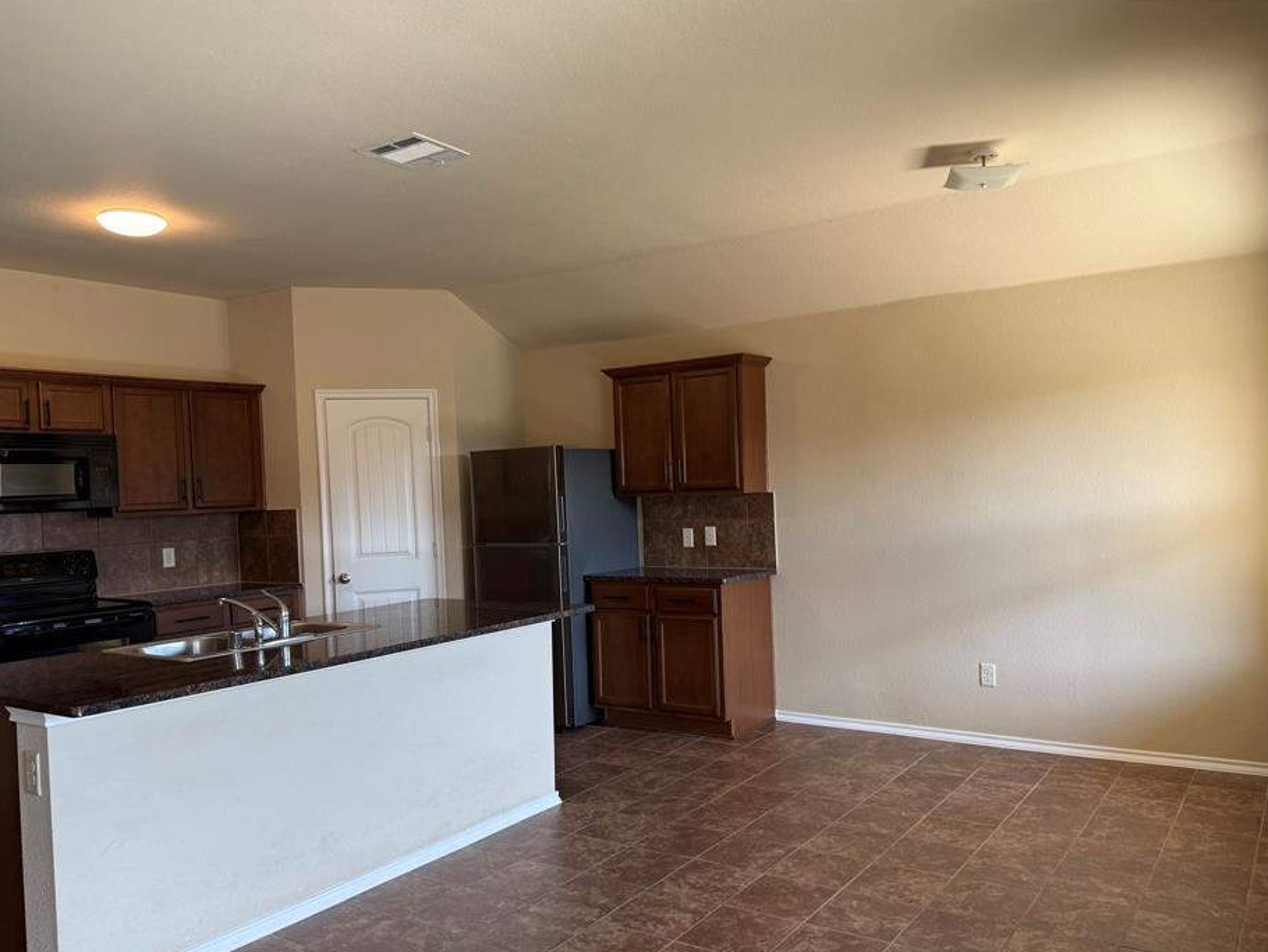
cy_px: 527
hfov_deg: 65.2
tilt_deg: -0.4
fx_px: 989
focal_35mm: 27
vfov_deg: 51.3
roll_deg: +2.9
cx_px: 687
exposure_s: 1/121
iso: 160
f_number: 1.78
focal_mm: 6.76
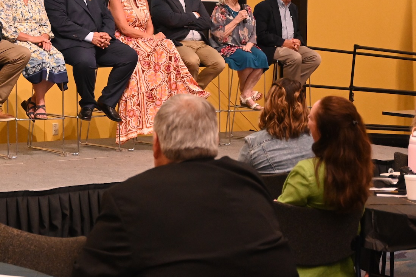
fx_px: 1166
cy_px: 60
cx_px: 155
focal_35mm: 101
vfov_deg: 13.5
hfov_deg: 20.2
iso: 3200
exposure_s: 1/80
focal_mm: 37
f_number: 5.3
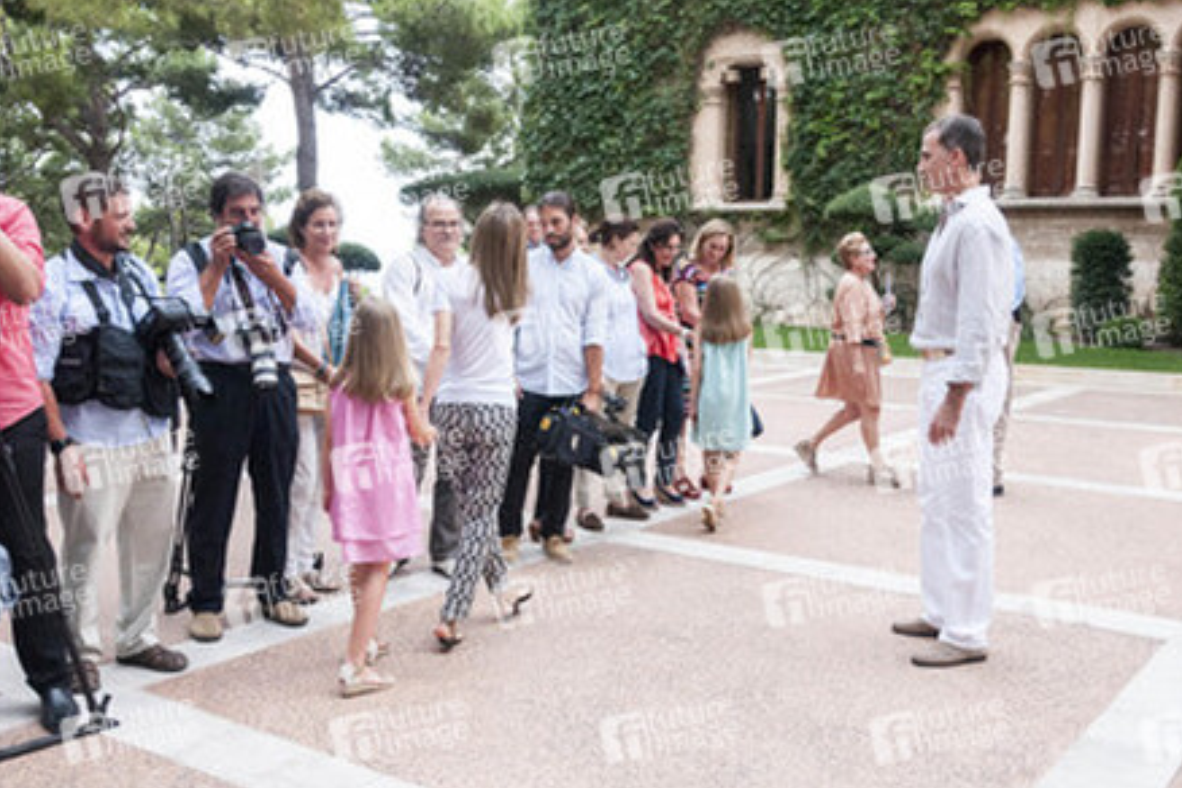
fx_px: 1215
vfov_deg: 35.9
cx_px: 596
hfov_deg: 51.9
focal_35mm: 37
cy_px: 394
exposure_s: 1/160
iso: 1250
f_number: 6.3
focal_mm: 24
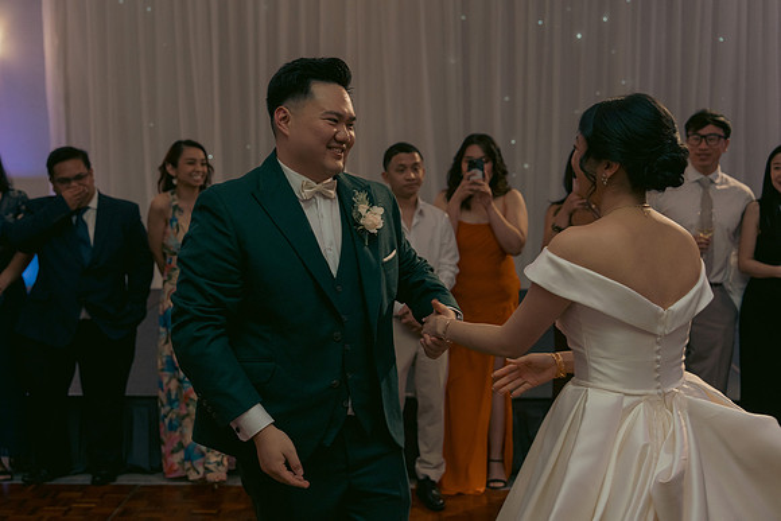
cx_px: 390
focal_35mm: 49
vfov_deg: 27.5
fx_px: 1063
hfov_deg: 40.3
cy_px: 260
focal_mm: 49
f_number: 3.5
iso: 2500
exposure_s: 1/160
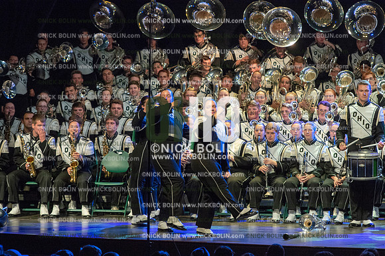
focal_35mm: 210
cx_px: 192
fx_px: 2244
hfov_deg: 9.8
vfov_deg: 6.5
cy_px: 128
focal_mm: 210
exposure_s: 1/400
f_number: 5.6
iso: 8000
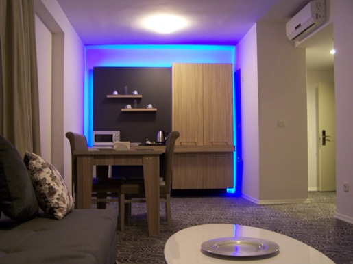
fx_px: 387
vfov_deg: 37.7
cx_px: 176
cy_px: 132
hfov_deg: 49.0
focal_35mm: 38
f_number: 2.8
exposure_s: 1/8
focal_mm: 6.3
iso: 140
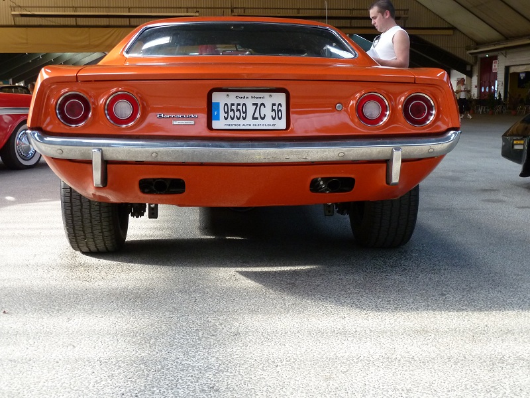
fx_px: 674
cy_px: 199
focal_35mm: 44
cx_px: 265
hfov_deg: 42.9
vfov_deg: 32.9
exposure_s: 1/30
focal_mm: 7.3
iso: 250
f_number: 3.7
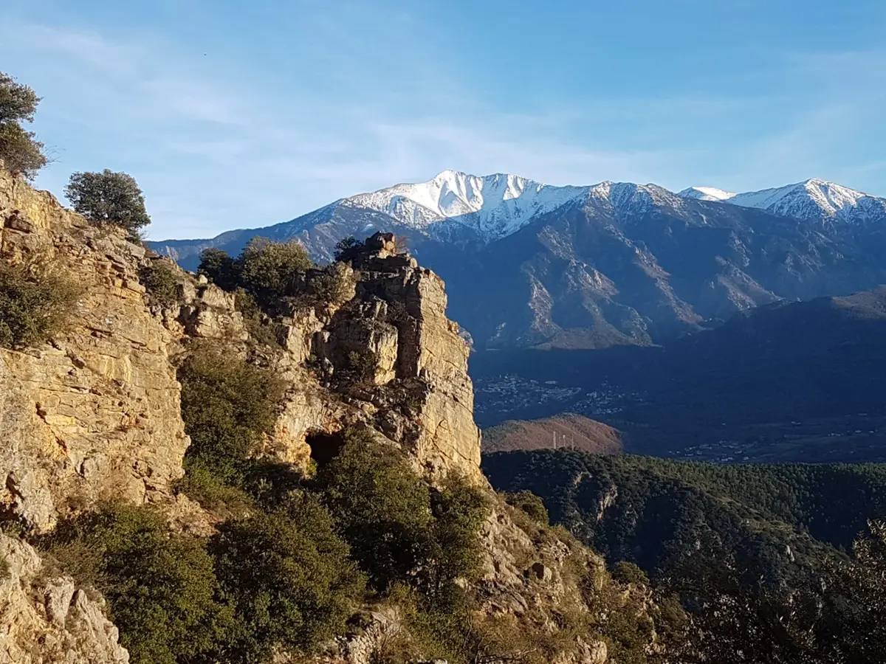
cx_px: 443
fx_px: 665
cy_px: 332
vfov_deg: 53.1
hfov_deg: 67.3
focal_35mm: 26
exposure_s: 1/1120
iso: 40
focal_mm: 4.2
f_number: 1.7
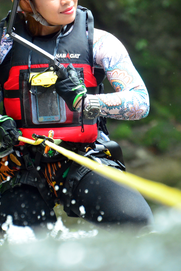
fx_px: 2720
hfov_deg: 3.8
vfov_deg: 5.7
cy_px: 86
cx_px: 94
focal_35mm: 361
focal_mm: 175
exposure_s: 1/250
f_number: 6
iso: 3200
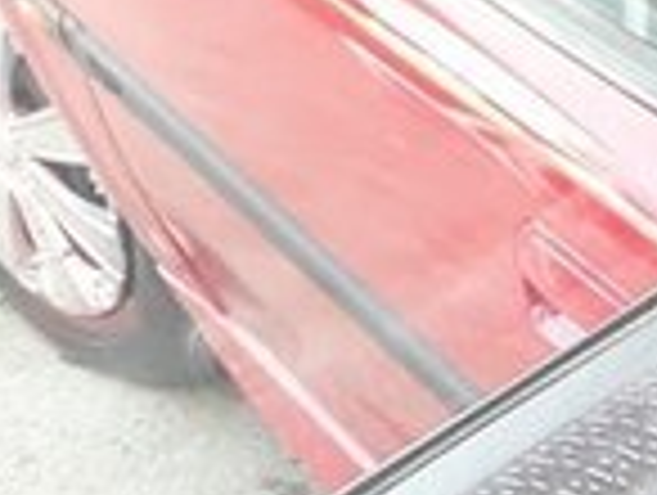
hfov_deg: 14.0
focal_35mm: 122
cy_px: 632
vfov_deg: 11.9
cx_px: 1242
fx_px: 2319
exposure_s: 1/33
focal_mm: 3.6
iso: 50
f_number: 1.9
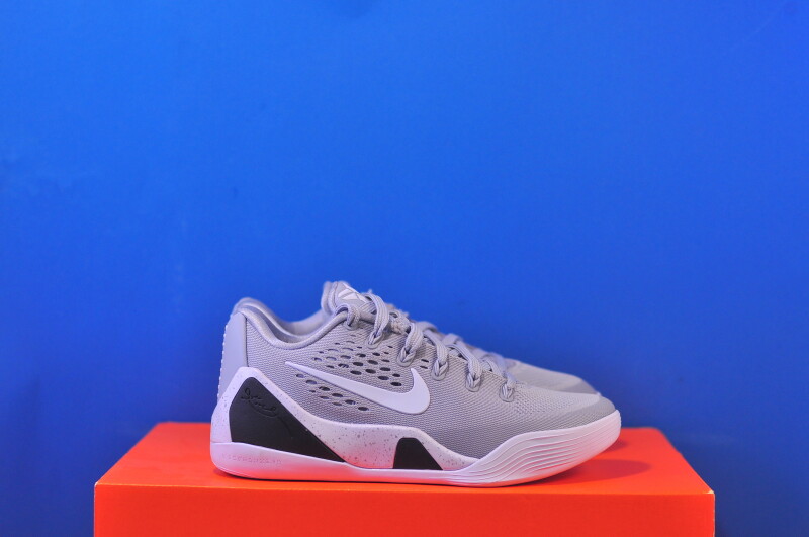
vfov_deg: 18.1
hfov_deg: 27.0
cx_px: 404
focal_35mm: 75
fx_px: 1683
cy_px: 268
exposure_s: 1/320
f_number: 2.5
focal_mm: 50
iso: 250
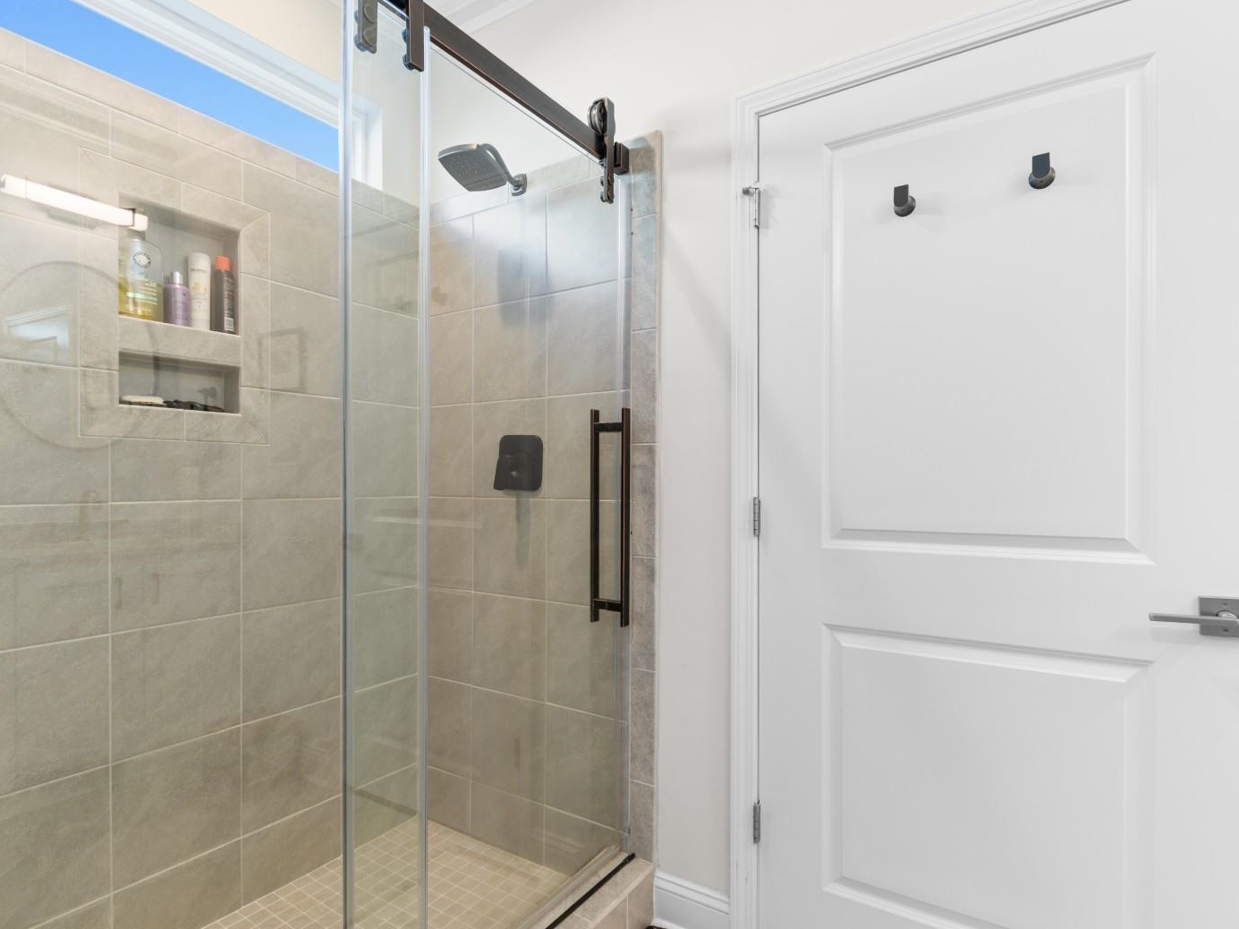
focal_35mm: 18
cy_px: 474
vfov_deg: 71.6
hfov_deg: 87.8
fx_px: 644
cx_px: 604
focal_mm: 11
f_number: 4.8
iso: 100
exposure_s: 1/3
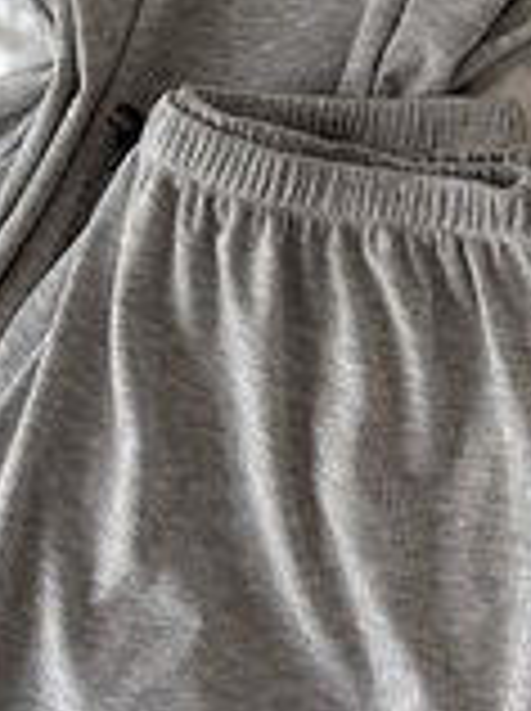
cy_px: 151
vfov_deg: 23.8
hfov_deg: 18.0
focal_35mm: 81
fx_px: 1661
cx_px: 423
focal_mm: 6.76
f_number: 1.78
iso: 320
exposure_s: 1/60
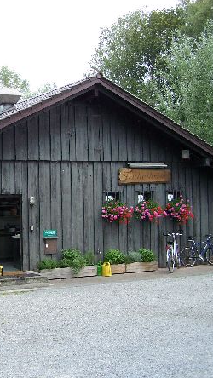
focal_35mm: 56
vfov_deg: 37.2
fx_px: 562
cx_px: -14
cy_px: 189
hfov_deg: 20.6
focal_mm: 6.3
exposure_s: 1/320
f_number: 2.8
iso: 80
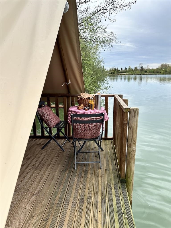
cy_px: 114
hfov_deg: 56.8
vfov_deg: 71.6
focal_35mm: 24
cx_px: 86
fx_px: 158
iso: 80
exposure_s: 1/1880
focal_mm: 6.86
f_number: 1.78
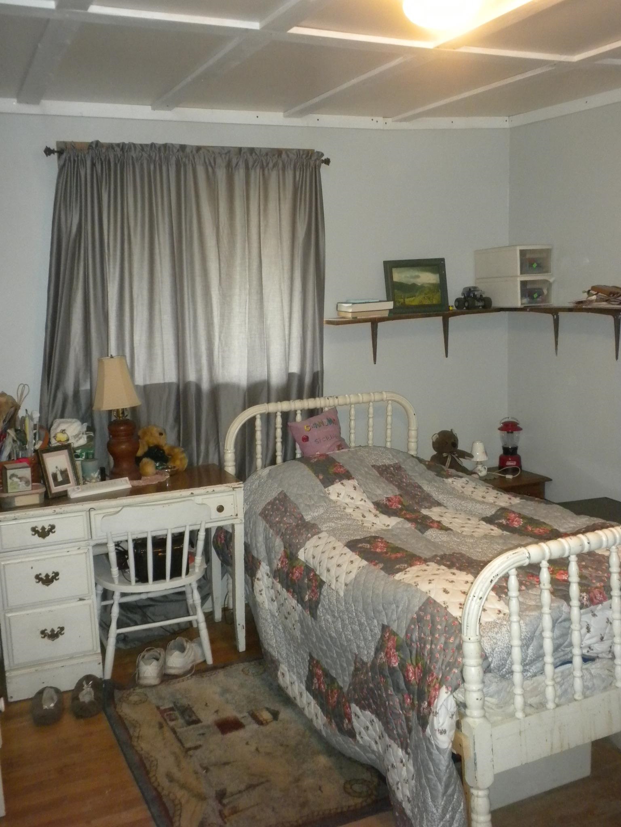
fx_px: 885
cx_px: 310
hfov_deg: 38.7
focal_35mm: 37
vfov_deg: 50.1
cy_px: 414
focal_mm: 6.6
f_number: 3.5
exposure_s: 1/30
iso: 400
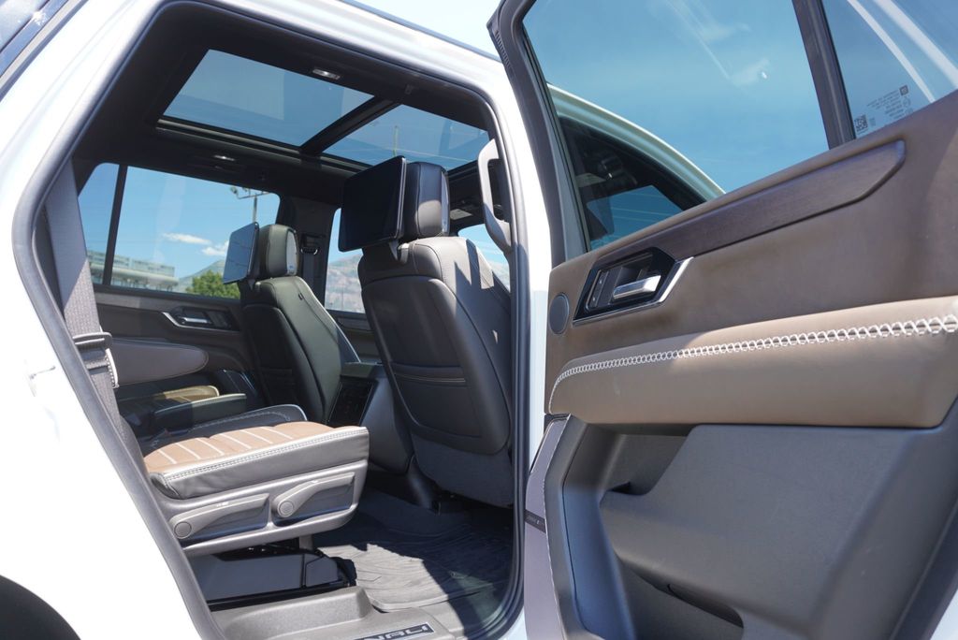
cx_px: 479
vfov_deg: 50.5
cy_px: 320
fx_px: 679
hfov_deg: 70.4
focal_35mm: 26
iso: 100
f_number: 5
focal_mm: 17
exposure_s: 1/100
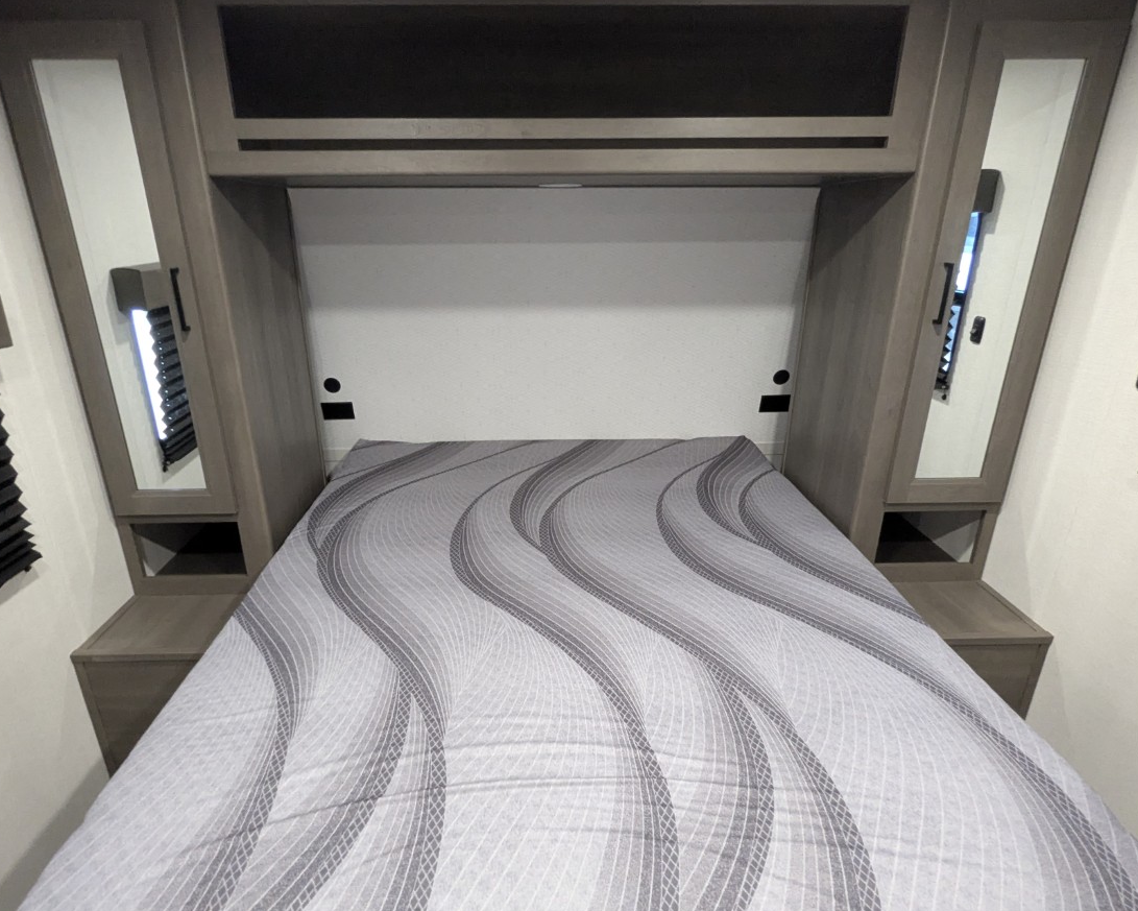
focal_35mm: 20
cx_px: 545
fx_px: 674
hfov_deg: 80.3
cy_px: 504
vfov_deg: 67.9
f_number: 2.2
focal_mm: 2.35
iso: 563
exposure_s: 1/37.5
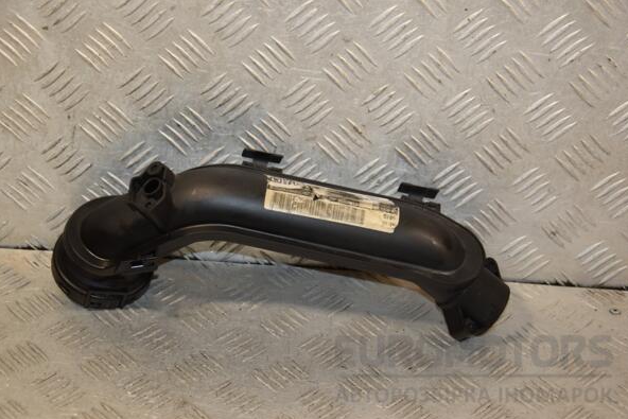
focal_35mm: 76
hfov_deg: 26.6
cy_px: 210
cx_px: 315
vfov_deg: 18.0
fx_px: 1326
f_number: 5
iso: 800
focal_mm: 50
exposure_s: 1/200
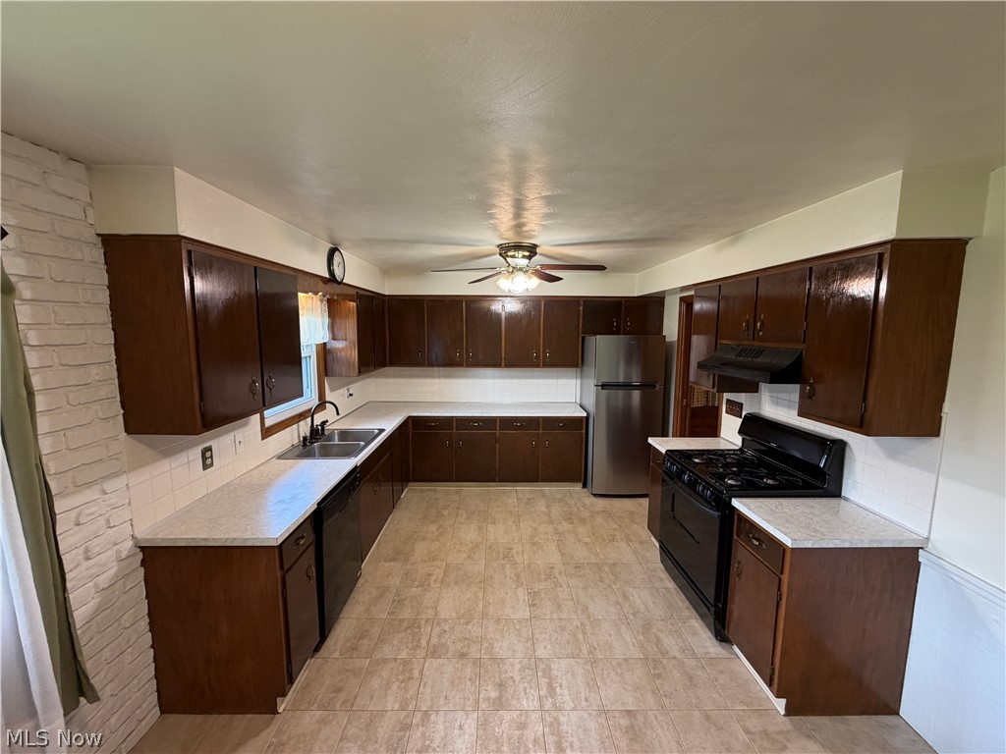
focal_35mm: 14
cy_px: 377
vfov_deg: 85.7
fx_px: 407
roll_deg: +0.2
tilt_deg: -7.7
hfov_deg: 102.1
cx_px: 503
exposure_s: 1/60
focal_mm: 2.22
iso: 200
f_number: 2.2
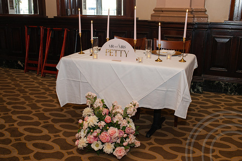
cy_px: 92
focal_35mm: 40
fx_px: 268
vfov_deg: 33.4
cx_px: 116
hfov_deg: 48.5
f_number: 5
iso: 1000
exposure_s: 1/200
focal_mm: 35
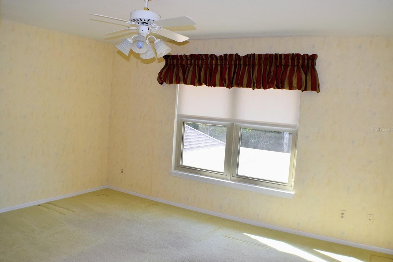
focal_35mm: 39
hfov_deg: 50.1
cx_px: 193
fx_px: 420
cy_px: 129
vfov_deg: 34.6
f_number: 5.6
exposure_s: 1/125
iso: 500
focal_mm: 25
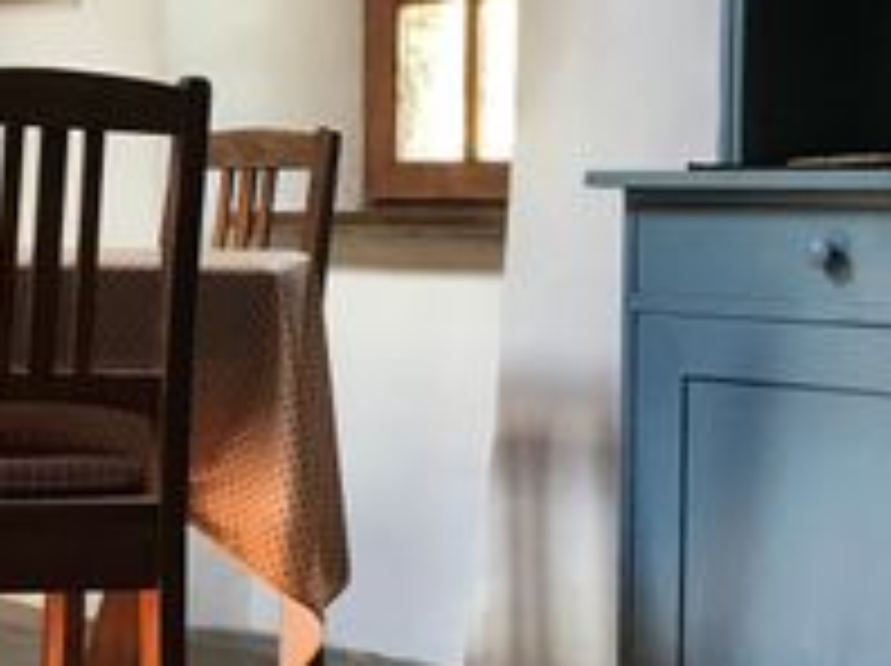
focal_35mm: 85
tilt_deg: +0.9
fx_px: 2185
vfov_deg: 17.3
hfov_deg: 22.4
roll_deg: -1.0
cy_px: 220
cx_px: 50
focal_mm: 3.99
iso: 40
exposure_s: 1/33
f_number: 1.8
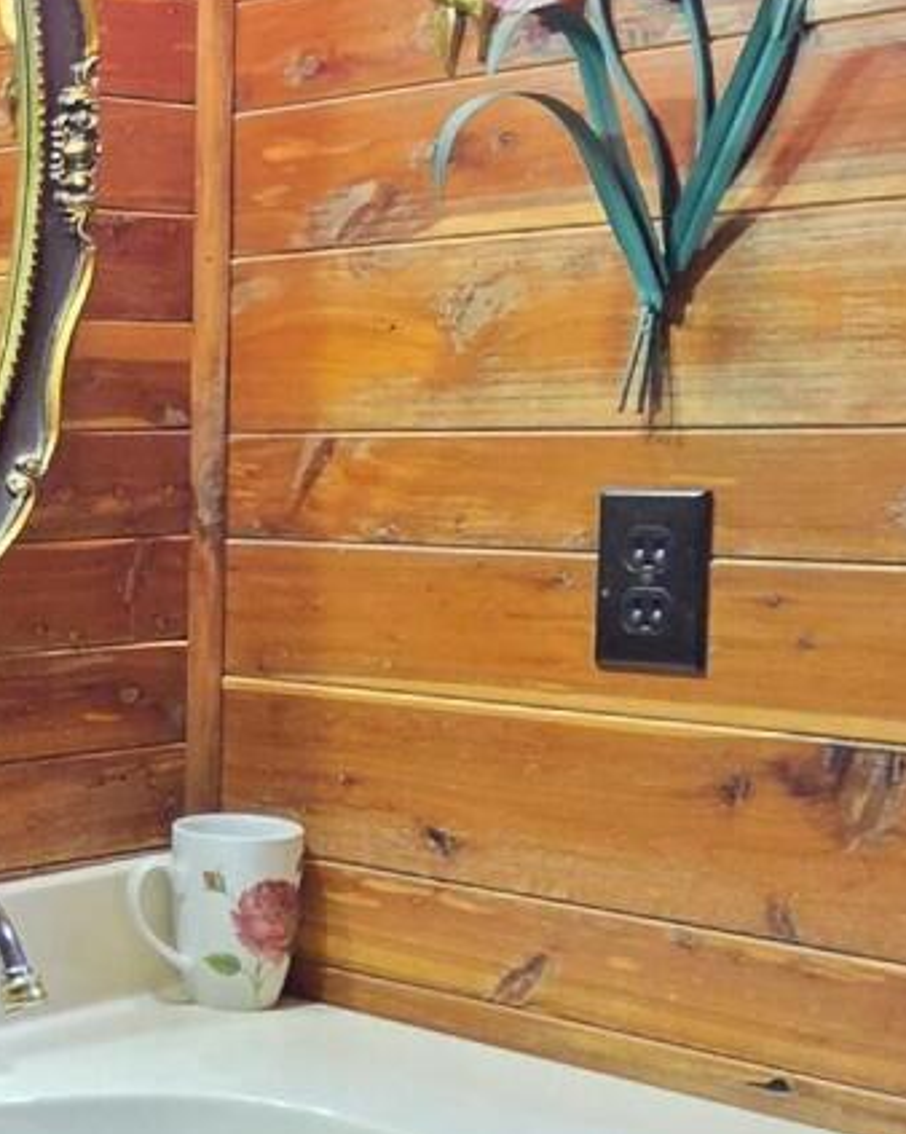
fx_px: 2013
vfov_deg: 31.3
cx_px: -536
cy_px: 721
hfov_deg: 20.7
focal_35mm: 60
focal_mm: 2.2
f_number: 1.9
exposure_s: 1/120
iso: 250
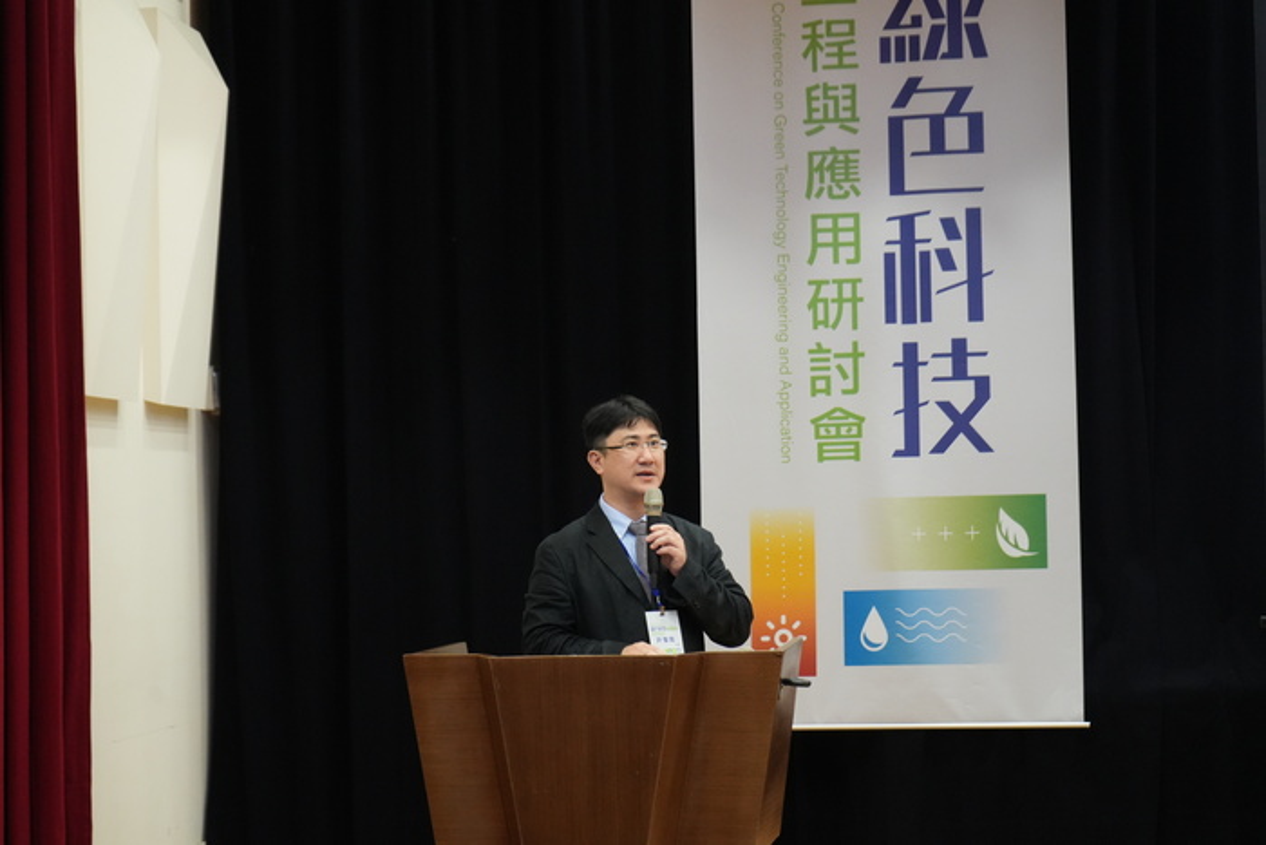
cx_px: 633
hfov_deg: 28.8
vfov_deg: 19.5
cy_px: 422
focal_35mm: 70
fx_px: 2462
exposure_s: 1/80
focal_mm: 70
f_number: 5.6
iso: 6400
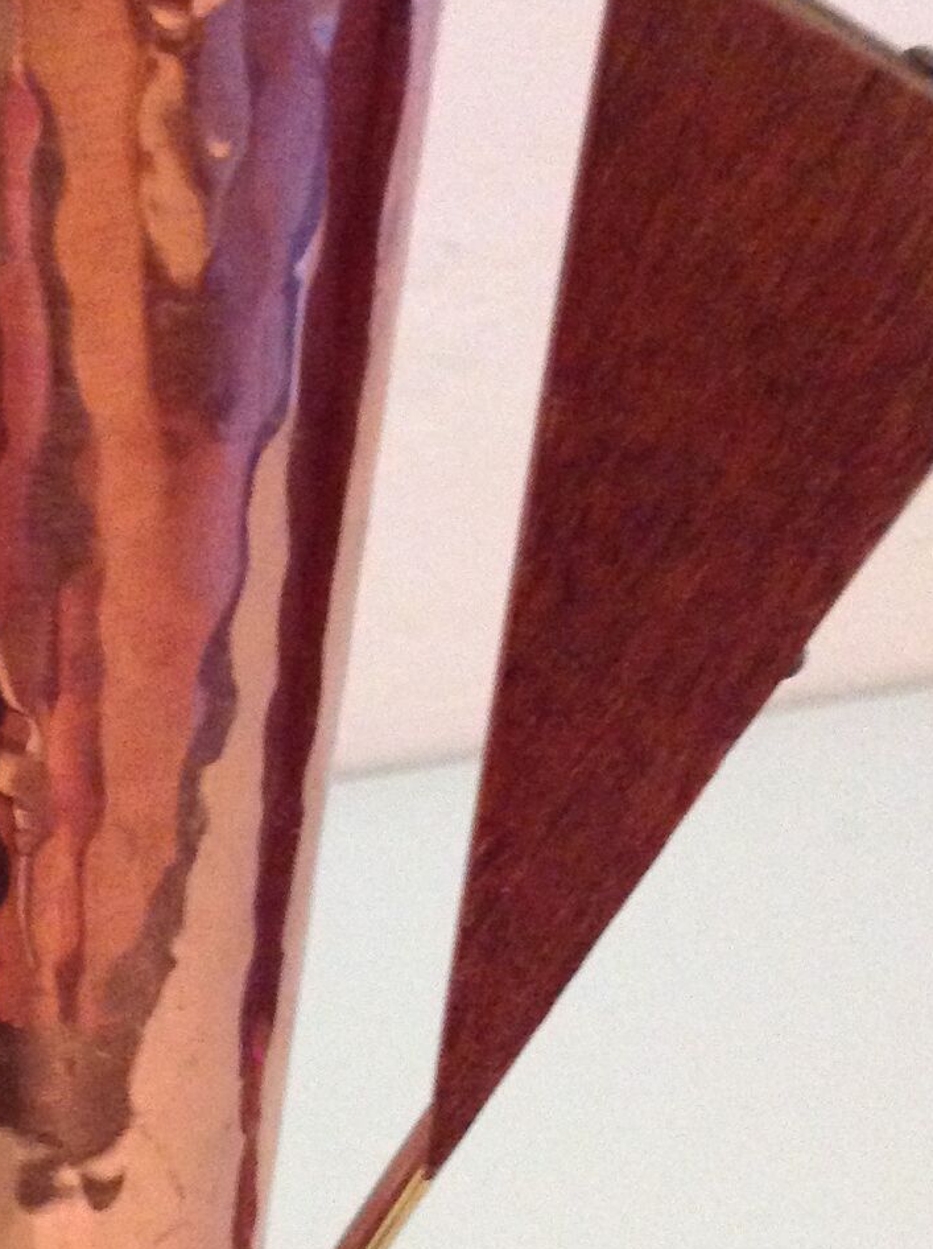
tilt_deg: -25.2
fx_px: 2665
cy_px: 780
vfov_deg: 26.3
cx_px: 86
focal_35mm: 74
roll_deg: +1.4
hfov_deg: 19.5
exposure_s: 1/17
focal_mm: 4.28
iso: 500
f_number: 2.4
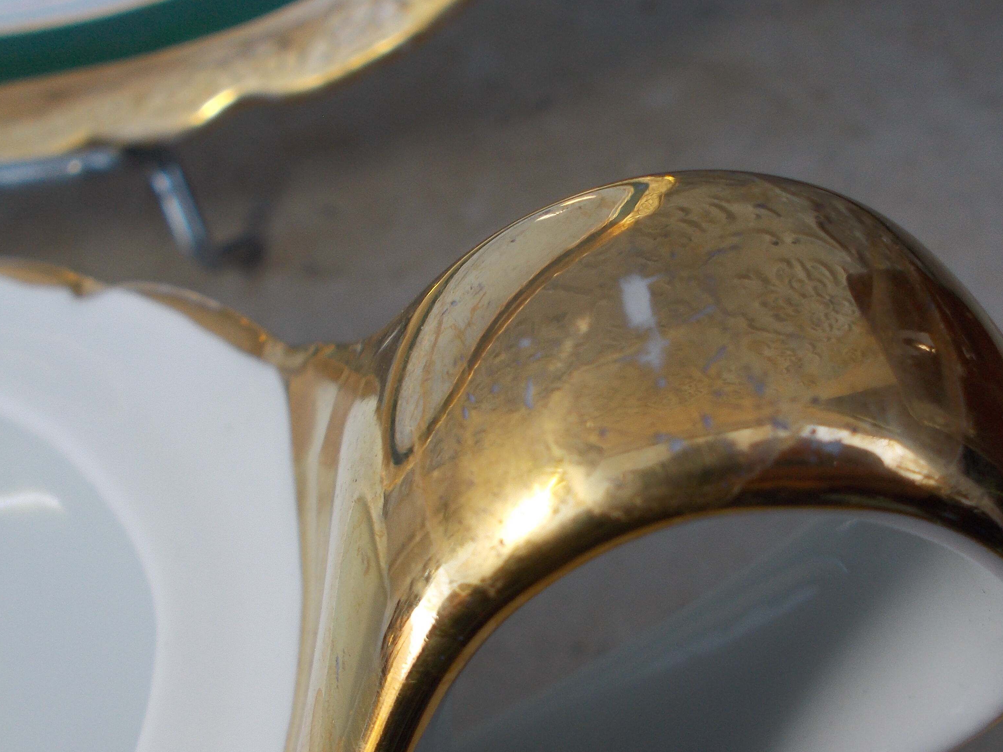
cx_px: 599
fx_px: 1304
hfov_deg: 41.9
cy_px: 448
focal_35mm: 45
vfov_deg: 32.1
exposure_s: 1/125
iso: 80
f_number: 3.4
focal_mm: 5.3
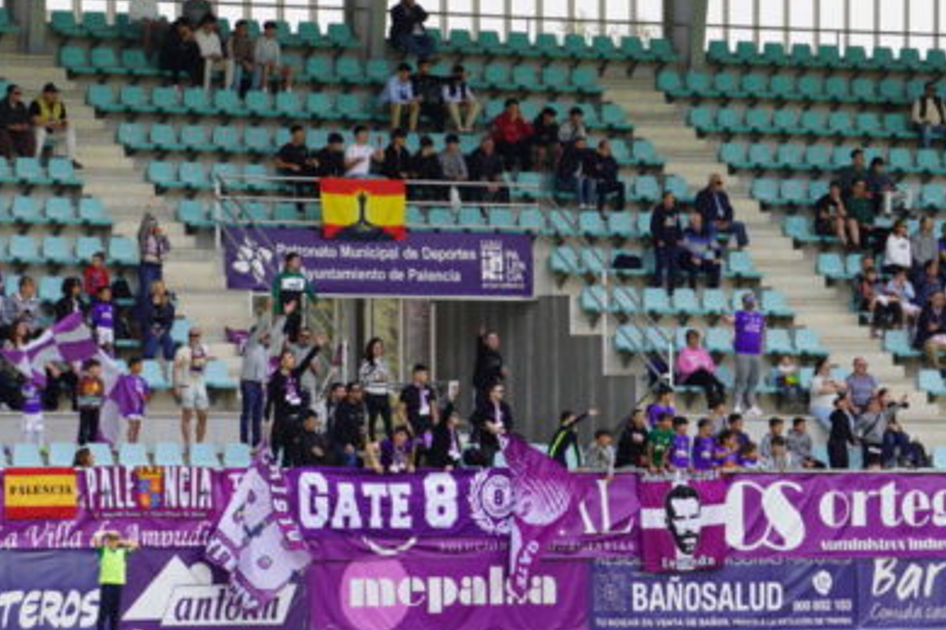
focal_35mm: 266
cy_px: 337
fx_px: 6989
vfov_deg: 5.2
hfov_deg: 7.7
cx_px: 500
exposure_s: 1/200
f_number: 6.3
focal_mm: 90
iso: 100
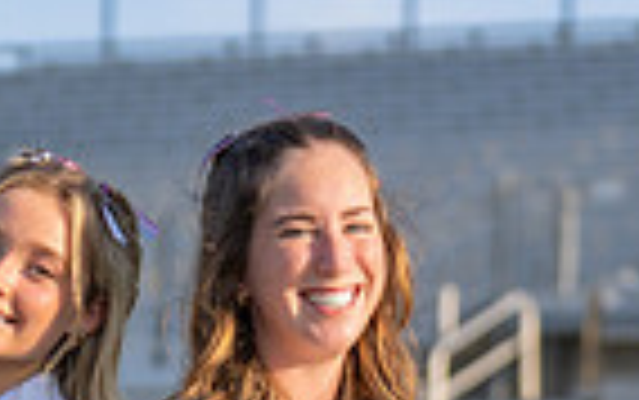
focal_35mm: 380
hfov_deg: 5.5
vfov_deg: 3.4
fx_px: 6623
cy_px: 911
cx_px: 224
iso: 100
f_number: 2.8
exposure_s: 1/1000
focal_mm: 70
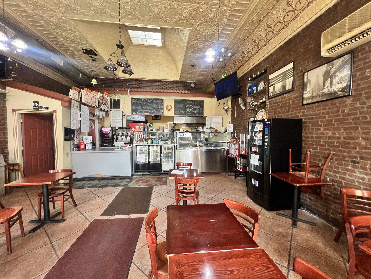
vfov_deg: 89.9
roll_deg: +0.5
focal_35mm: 13
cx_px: 186
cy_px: 140
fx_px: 139
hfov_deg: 106.2
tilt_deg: -2.0
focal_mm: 1.57
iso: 200
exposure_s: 1/60
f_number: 1.8
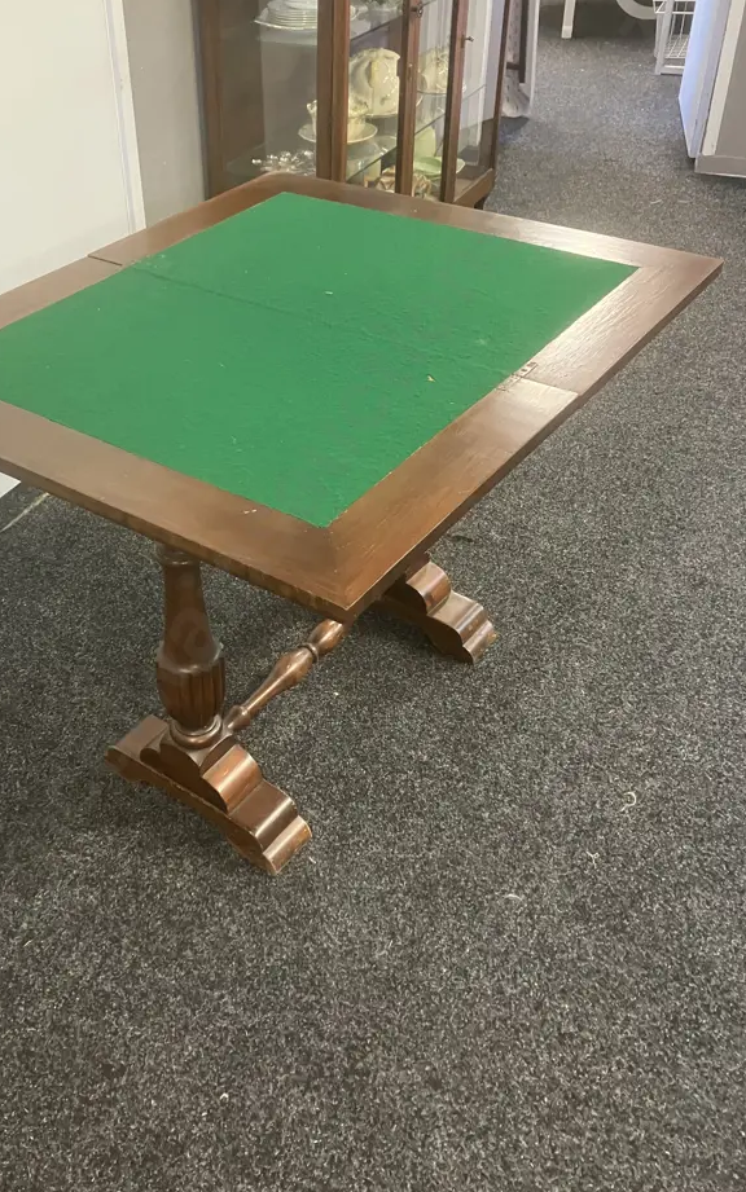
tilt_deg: -35.0
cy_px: 544
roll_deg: +3.5
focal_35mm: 33
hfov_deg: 38.0
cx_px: 260
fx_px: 1073
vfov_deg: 58.0
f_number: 1.8
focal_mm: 3.99
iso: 250
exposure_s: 1/33
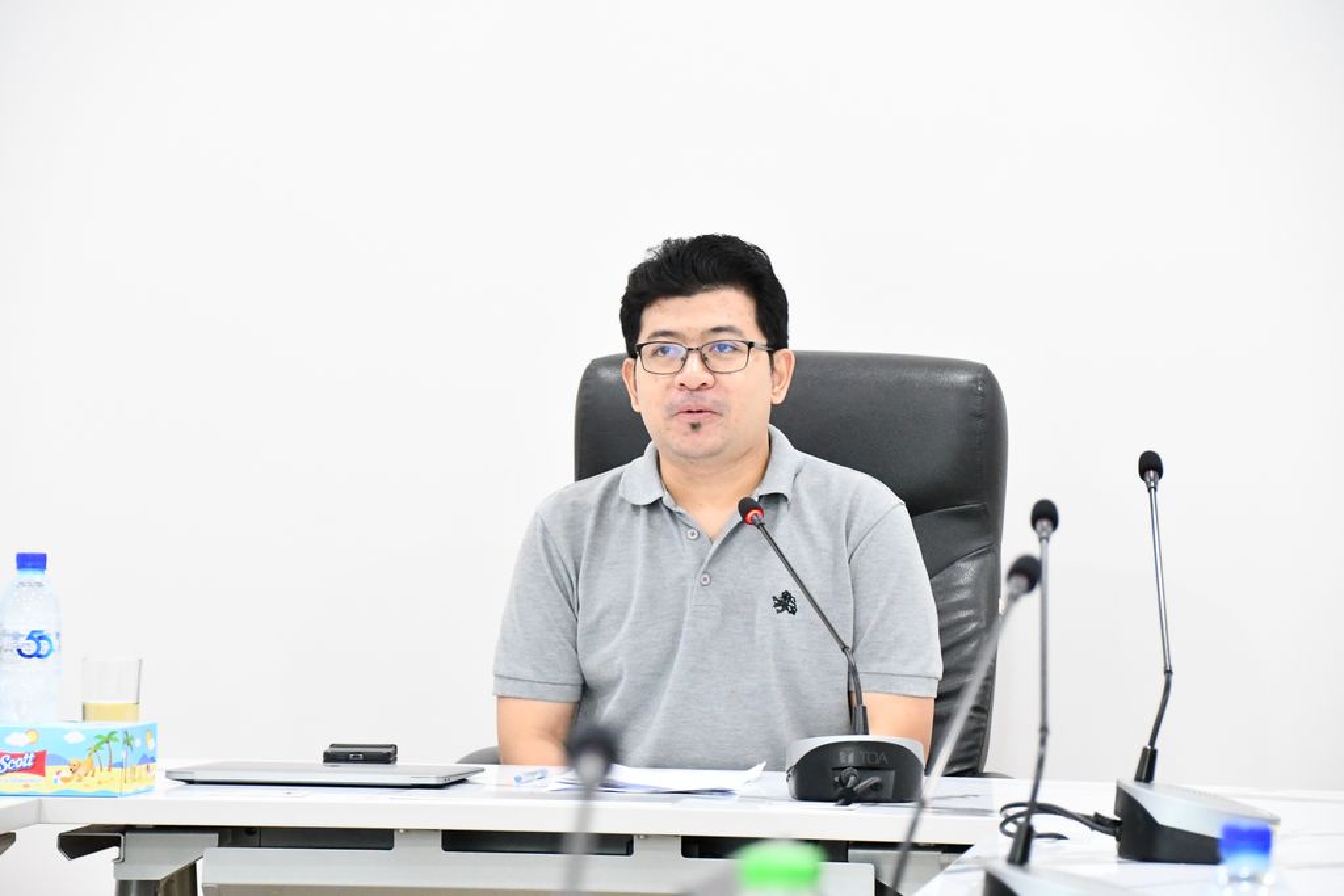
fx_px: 5040
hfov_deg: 15.2
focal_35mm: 135
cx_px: 672
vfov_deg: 10.2
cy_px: 448
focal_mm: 90
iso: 9000
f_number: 5.3
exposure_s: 1/125
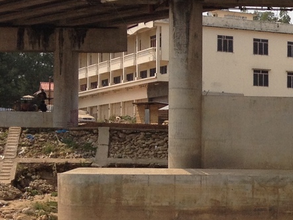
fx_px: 1075
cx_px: 499
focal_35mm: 127
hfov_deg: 14.0
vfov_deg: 11.6
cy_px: 175
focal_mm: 4.28
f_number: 2.4
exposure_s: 1/1623
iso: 50
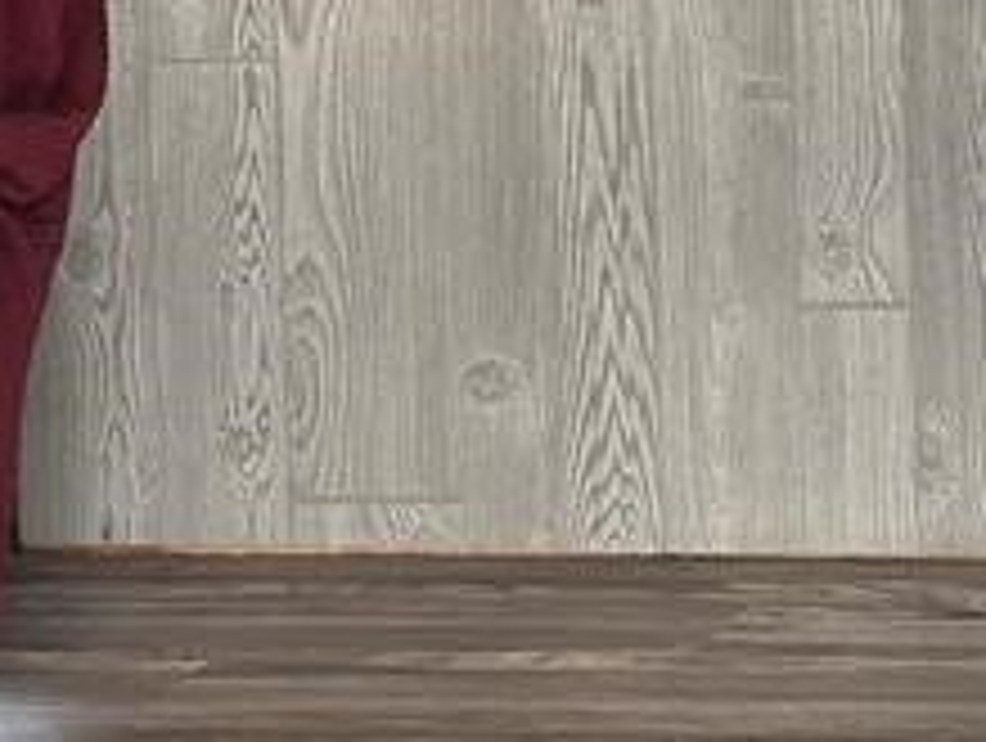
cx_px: 1216
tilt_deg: -2.6
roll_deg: +1.5
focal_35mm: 224
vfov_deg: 6.5
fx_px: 6391
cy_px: -576
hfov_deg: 8.7
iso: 125
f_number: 1.78
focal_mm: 6.86
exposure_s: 1/171
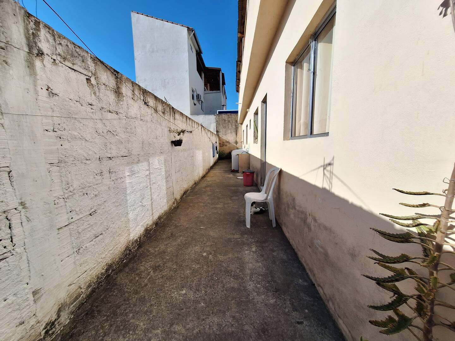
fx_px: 171
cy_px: 170
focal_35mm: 13
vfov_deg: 89.9
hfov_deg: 106.2
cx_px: 228
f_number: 2.2
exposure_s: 1/1821
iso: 40
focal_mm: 1.74
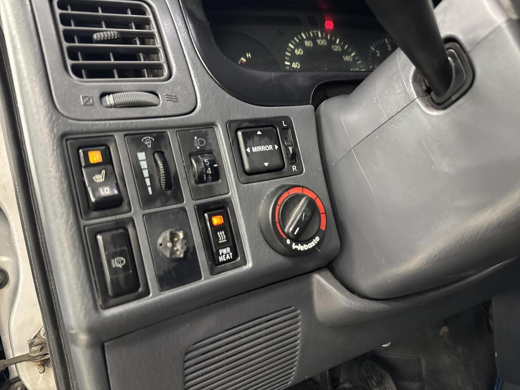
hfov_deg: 71.6
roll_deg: +5.5
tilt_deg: -9.5
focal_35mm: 24
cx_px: 260
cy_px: 195
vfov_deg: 56.8
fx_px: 361
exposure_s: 1/40
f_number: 1.78
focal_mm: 6.76
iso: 800
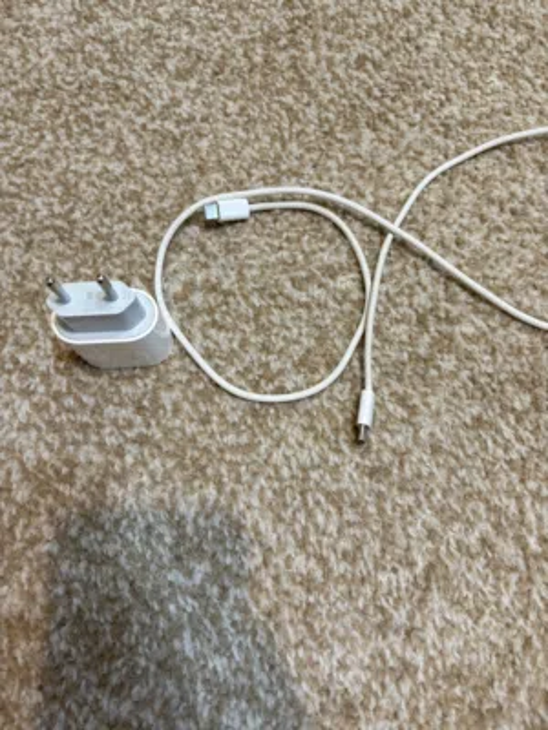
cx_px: 274
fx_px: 549
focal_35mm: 26
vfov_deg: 67.3
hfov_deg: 53.1
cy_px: 365
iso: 200
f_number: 1.6
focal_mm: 5.96
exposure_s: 1/50
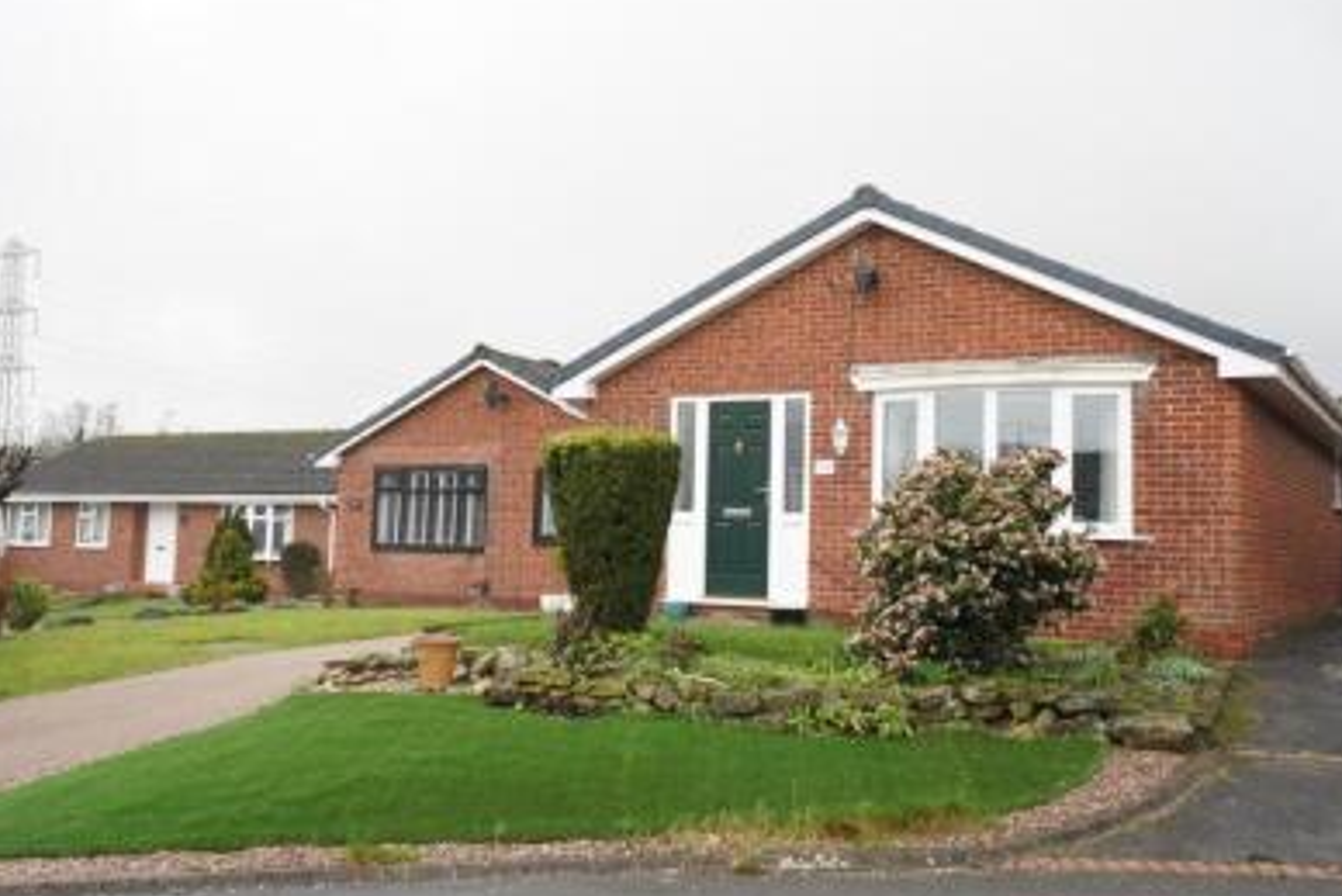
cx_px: 671
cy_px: 413
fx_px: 1417
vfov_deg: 35.1
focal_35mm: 38
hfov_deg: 50.7
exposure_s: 1/160
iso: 500
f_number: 8
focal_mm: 31
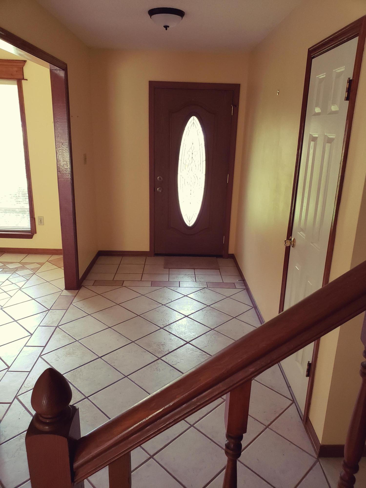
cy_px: 244
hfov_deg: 53.1
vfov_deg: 67.3
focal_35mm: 26
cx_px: 183
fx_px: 367
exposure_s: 1/60
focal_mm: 4.3
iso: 250
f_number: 2.4
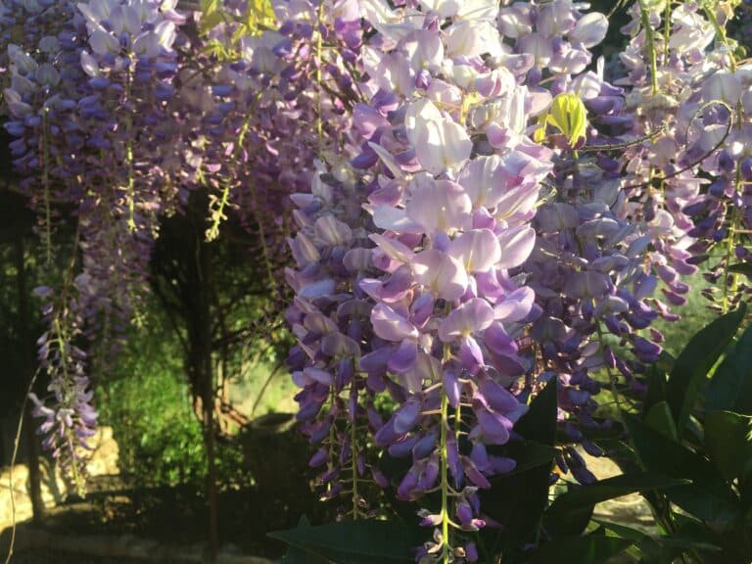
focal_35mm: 29
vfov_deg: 48.2
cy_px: 282
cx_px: 376
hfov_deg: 61.7
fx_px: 630
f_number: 2.2
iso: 25
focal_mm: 4.15
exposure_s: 1/275
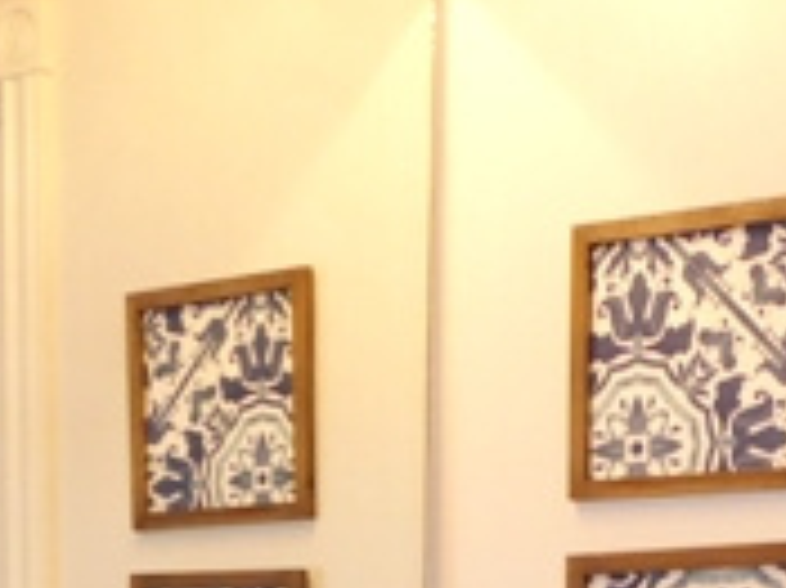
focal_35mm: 88
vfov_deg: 15.2
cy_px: 947
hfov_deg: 22.1
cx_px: 579
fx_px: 1997
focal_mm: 4.3
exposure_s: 1/60
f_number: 3.3
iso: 320
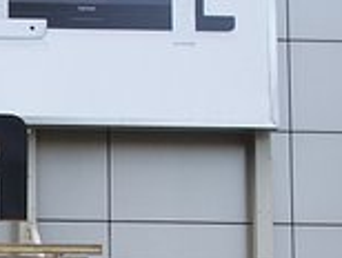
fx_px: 2038
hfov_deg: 9.3
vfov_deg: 7.2
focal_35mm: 206
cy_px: 302
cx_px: -189
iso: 80
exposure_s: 1/100
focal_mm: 10.2
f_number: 3.5
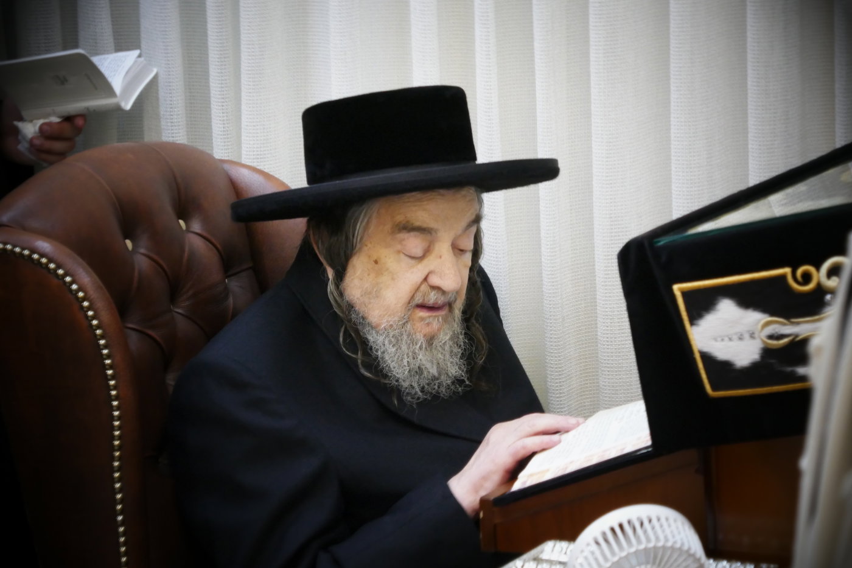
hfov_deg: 12.5
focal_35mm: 165
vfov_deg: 8.3
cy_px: 284
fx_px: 3904
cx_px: 426
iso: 1600
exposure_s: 1/80
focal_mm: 60.3
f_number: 5.9
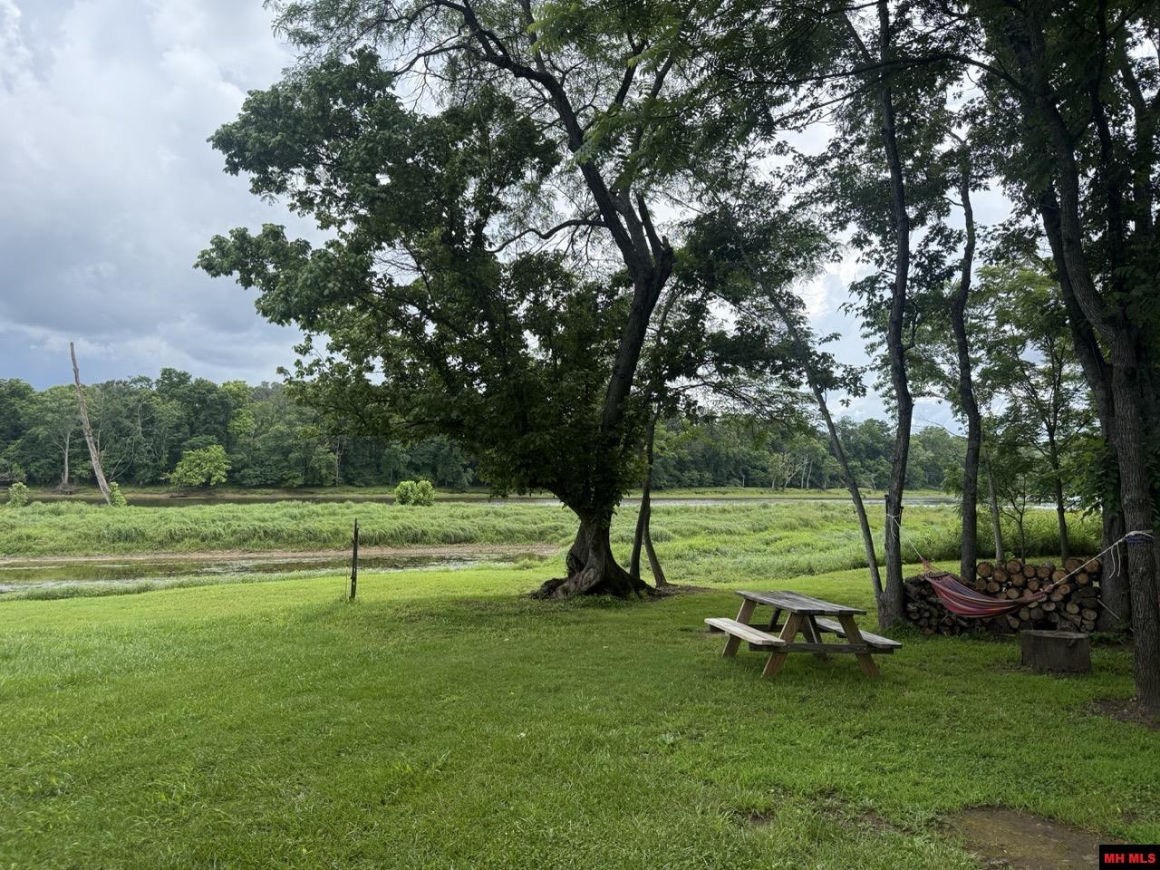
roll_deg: -0.3
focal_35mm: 24
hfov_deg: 71.6
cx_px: 580
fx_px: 804
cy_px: 435
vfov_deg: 56.8
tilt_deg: +3.6
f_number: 1.78
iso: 100
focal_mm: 6.76
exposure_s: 1/3145
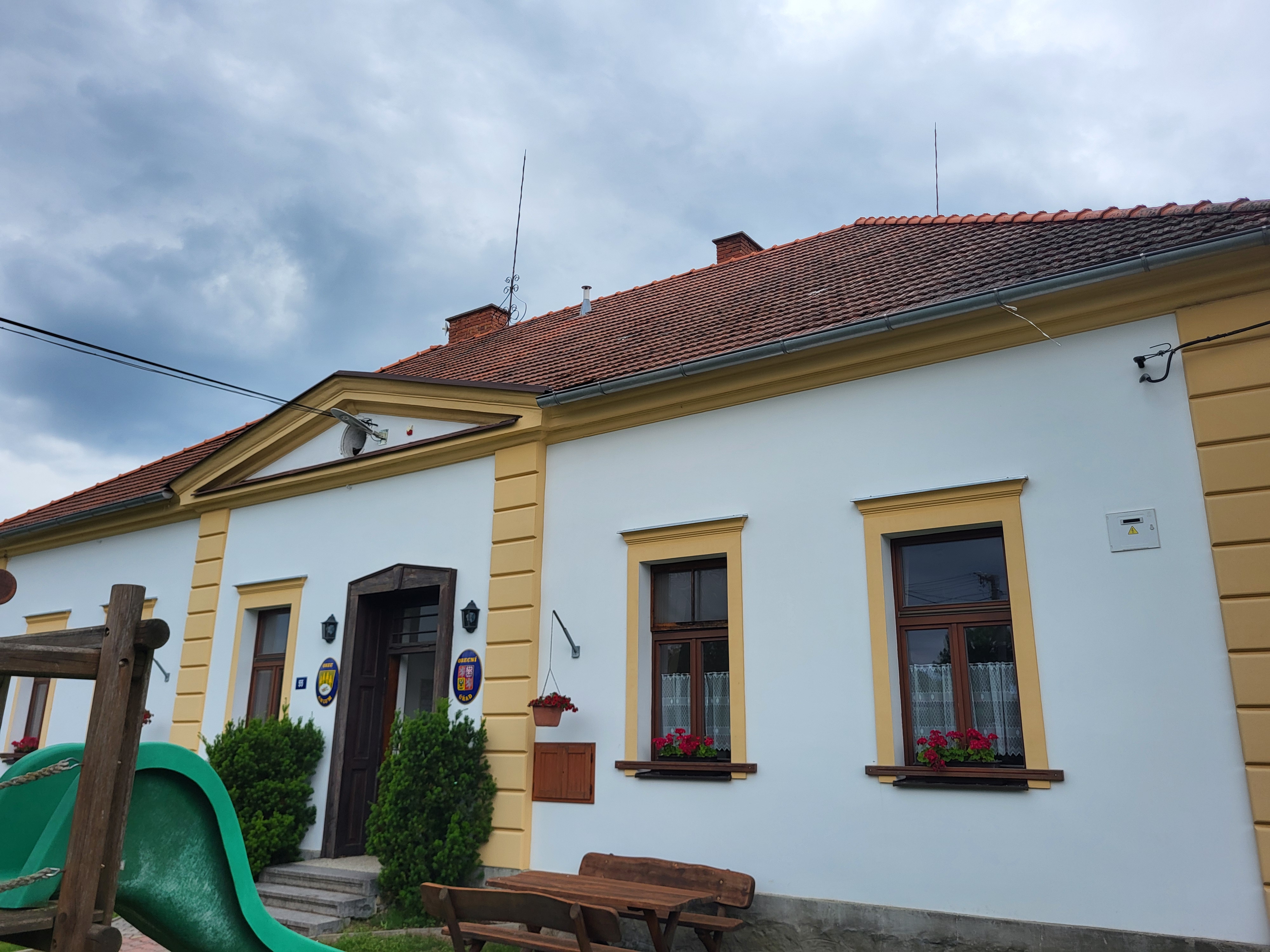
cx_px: 635
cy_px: 476
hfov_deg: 67.3
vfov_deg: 53.1
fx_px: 954
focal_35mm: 26
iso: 40
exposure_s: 1/1067
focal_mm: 5.4
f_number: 1.8
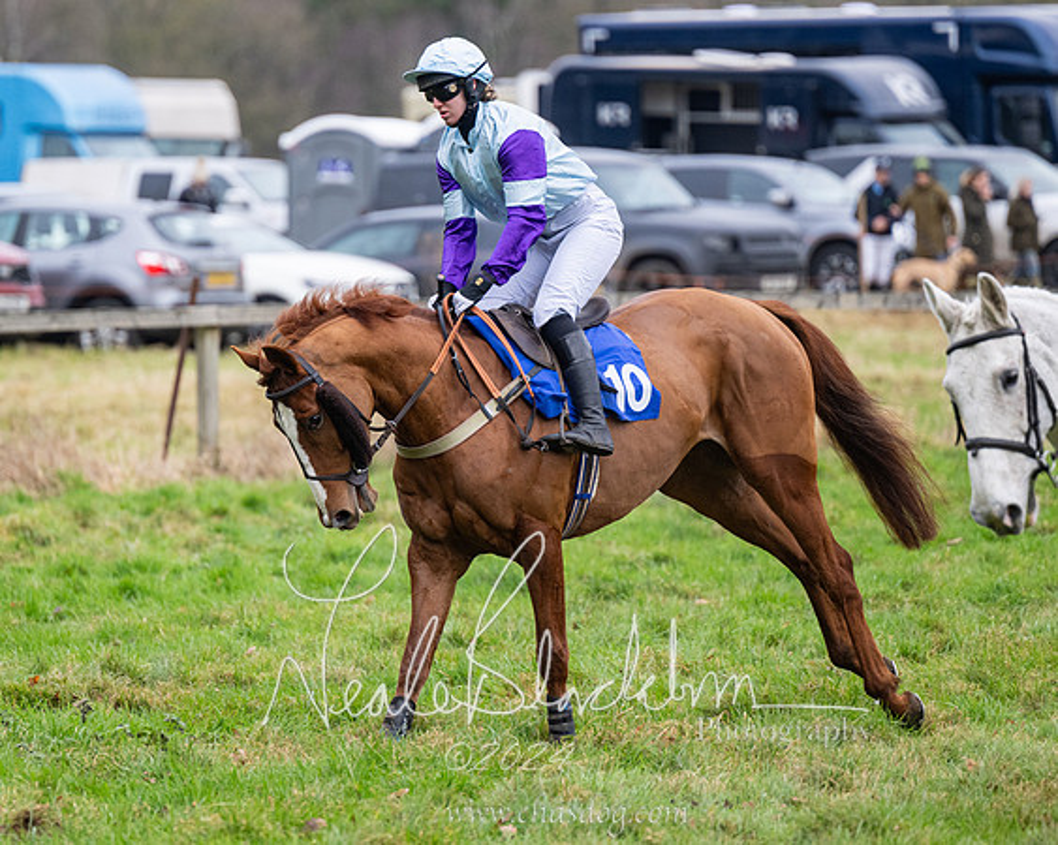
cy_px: 401
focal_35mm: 338
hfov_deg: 5.7
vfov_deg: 4.6
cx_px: 473
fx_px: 10570
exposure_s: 1/1000
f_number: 4
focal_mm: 260
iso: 640
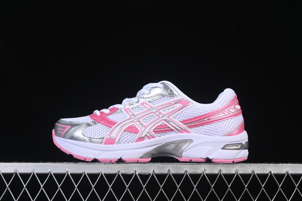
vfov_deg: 18.2
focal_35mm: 75
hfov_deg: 27.0
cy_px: 100
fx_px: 629
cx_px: 151
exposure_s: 1/80
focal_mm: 50
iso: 160
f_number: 8
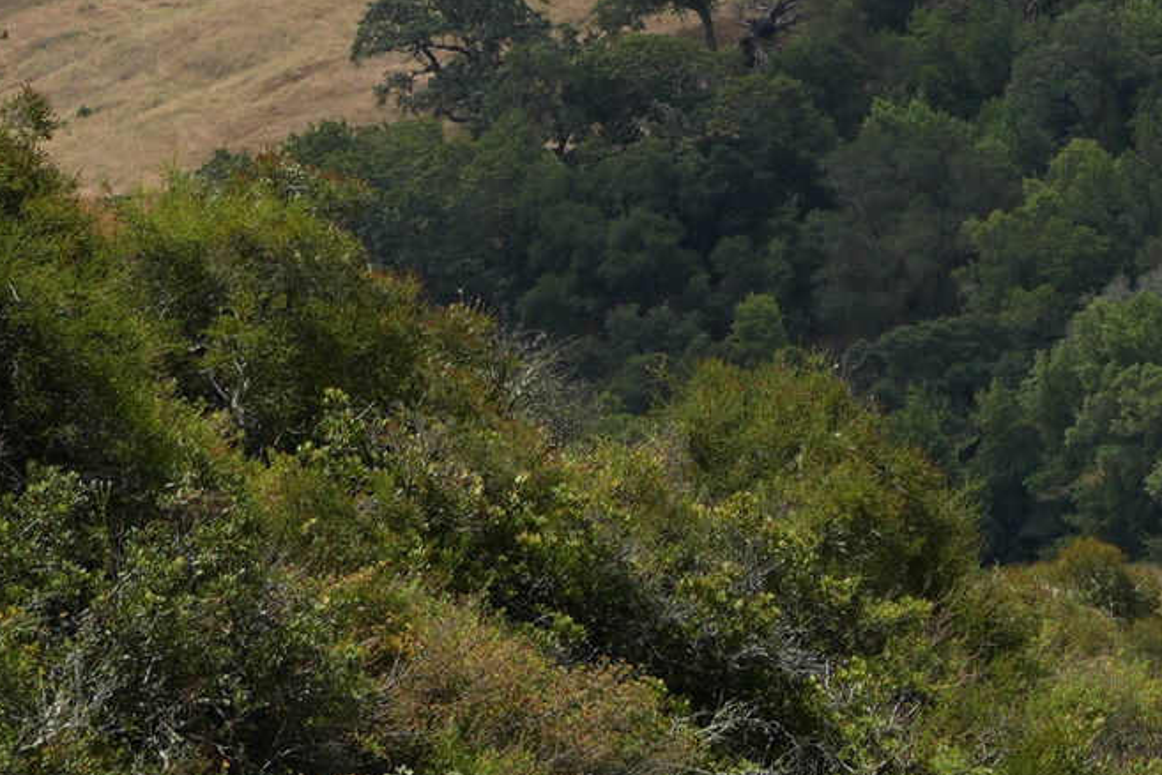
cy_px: -1364
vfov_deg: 4.1
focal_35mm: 329
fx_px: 10619
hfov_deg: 6.2
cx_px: 1560
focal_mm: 50
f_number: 4.5
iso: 160
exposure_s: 1/1250
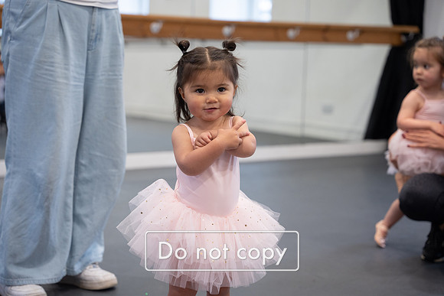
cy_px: 148
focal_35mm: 70
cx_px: 222
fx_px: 863
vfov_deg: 19.5
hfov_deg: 28.8
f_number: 2.8
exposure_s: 1/160
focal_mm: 70
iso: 1000
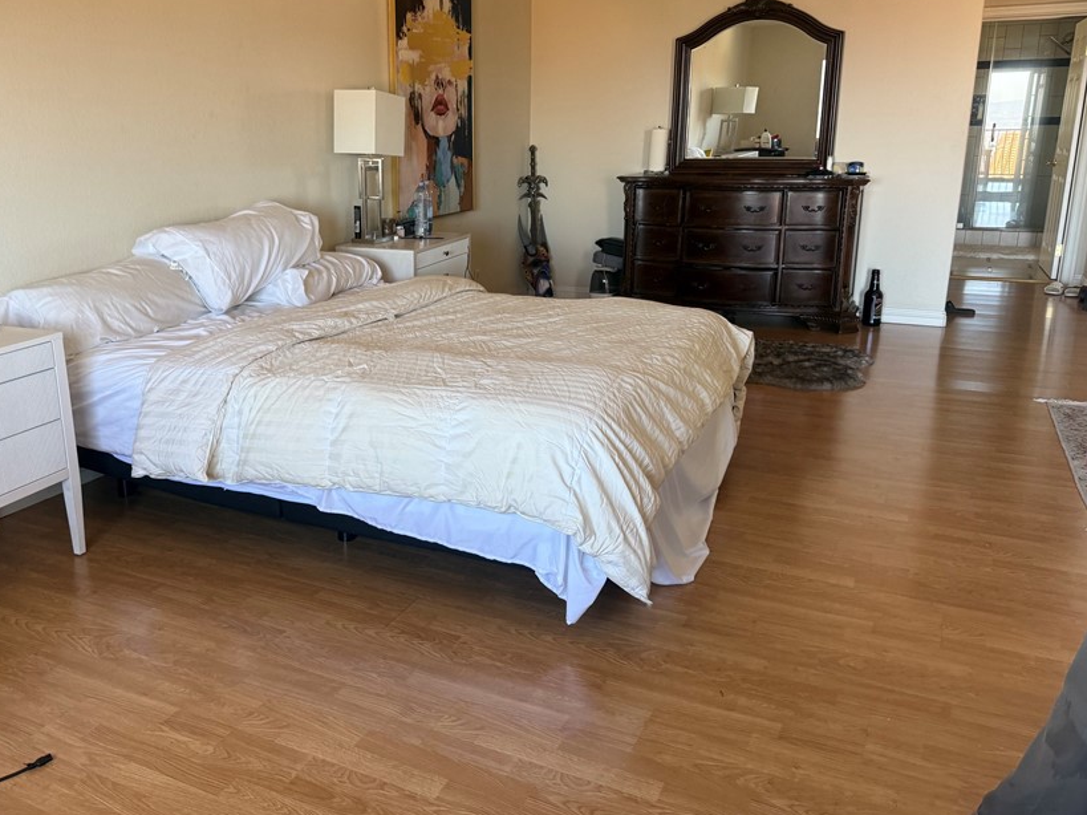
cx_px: 430
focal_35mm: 30
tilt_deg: -14.7
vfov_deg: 46.8
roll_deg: -0.6
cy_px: 386
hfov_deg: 59.4
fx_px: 942
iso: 200
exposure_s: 1/121
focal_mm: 6.76
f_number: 1.78
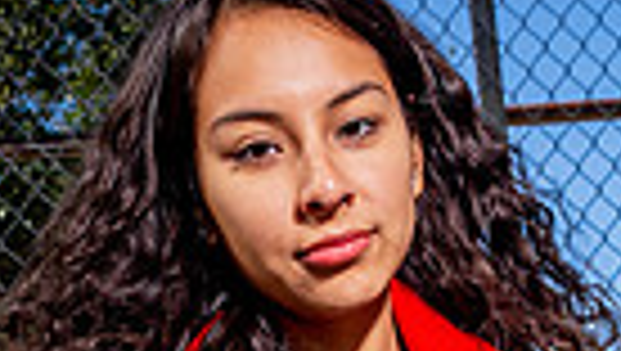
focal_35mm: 116
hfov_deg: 18.4
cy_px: 914
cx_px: 360
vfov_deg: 9.1
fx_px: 1912
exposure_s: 1/125
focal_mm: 34
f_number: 13
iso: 200
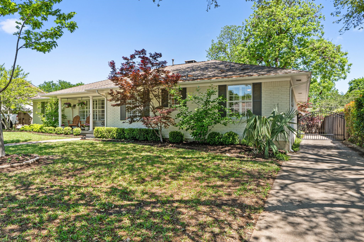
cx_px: 182
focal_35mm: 24
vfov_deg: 53.1
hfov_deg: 73.7
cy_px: 121
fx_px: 243
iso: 320
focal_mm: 16
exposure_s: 1/200
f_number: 9
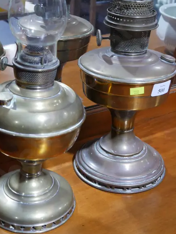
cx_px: 77
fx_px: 434
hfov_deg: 22.9
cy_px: 93
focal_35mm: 64
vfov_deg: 30.2
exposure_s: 1/60
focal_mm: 18
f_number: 4
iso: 640
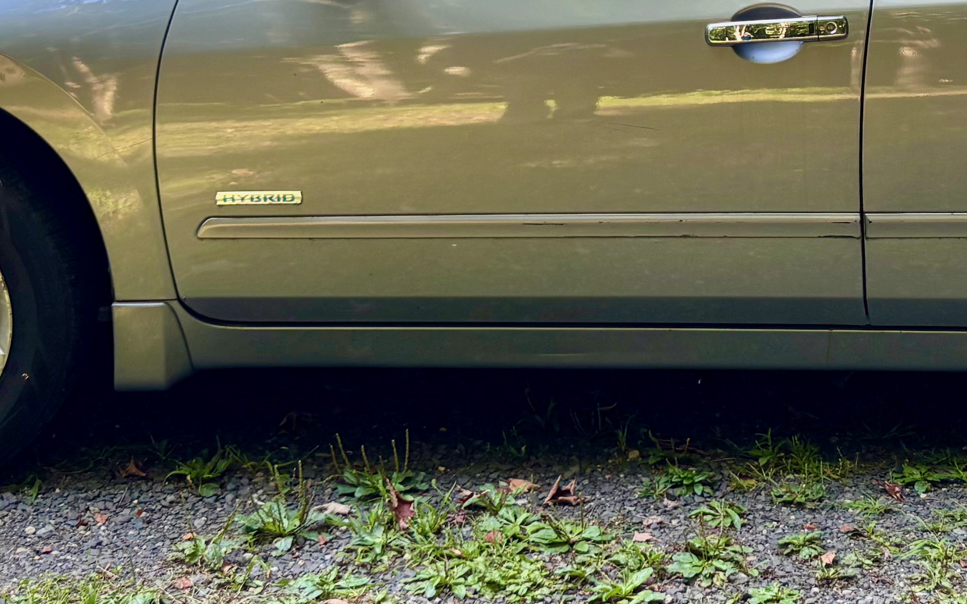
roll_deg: +1.9
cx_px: 748
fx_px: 2108
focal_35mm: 80
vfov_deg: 15.9
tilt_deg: -4.8
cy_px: -24
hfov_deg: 25.5
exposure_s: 1/121
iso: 80
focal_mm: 5.96
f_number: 1.6
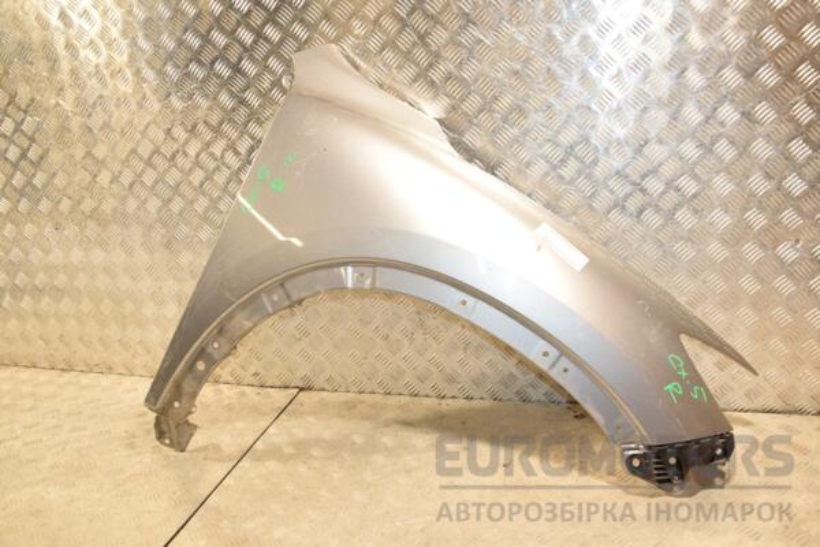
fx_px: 717
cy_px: 274
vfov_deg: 41.7
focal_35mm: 32
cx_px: 410
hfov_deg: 59.5
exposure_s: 1/200
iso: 800
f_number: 5.6
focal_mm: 21
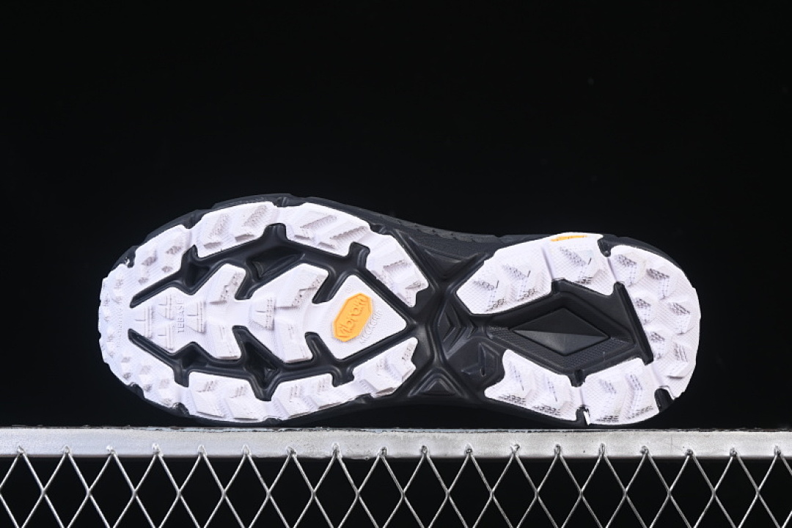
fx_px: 1650
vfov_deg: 18.2
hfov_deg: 27.0
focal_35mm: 75
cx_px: 396
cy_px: 264
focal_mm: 50
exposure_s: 1/60
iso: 160
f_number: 7.1
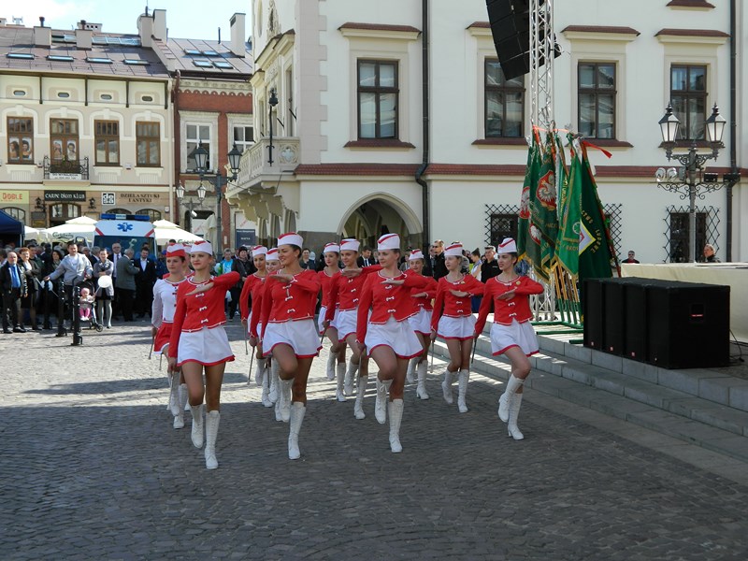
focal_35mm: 47
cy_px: 280
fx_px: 1016
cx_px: 374
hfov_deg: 40.4
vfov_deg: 30.9
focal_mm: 8.4
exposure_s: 1/400
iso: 80
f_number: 3.6
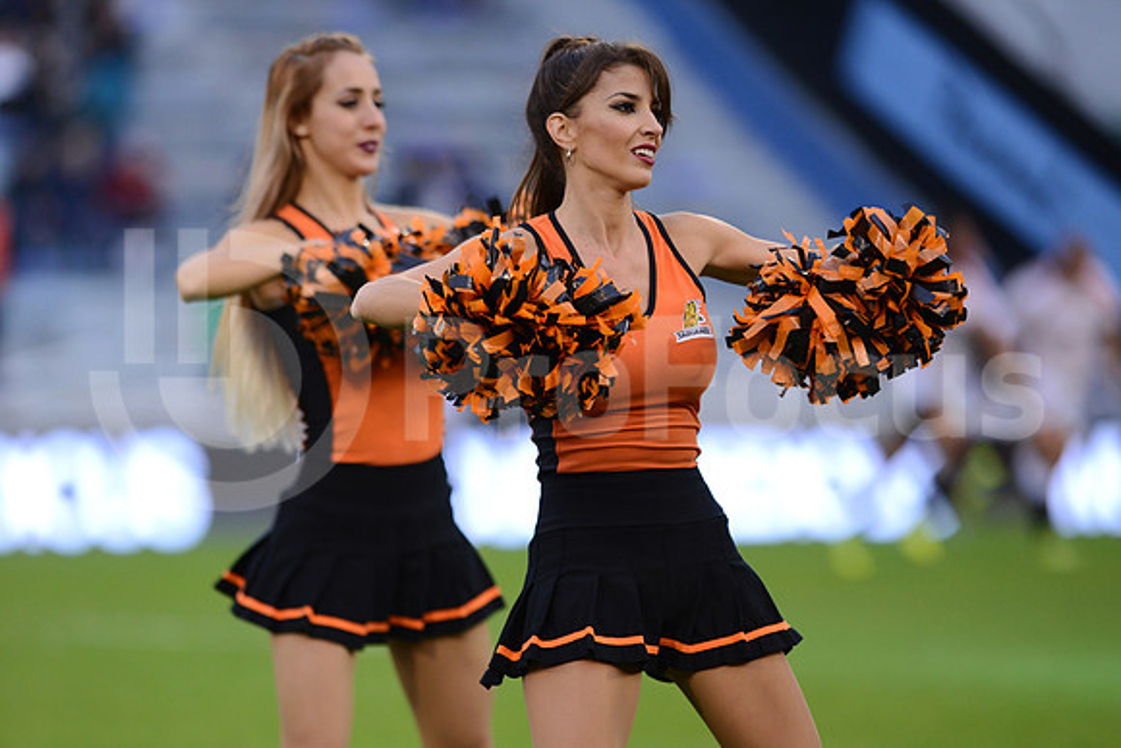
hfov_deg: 6.9
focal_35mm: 300
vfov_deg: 4.6
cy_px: 374
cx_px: 560
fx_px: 9343
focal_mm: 300
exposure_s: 1/640
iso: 1100
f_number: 2.8
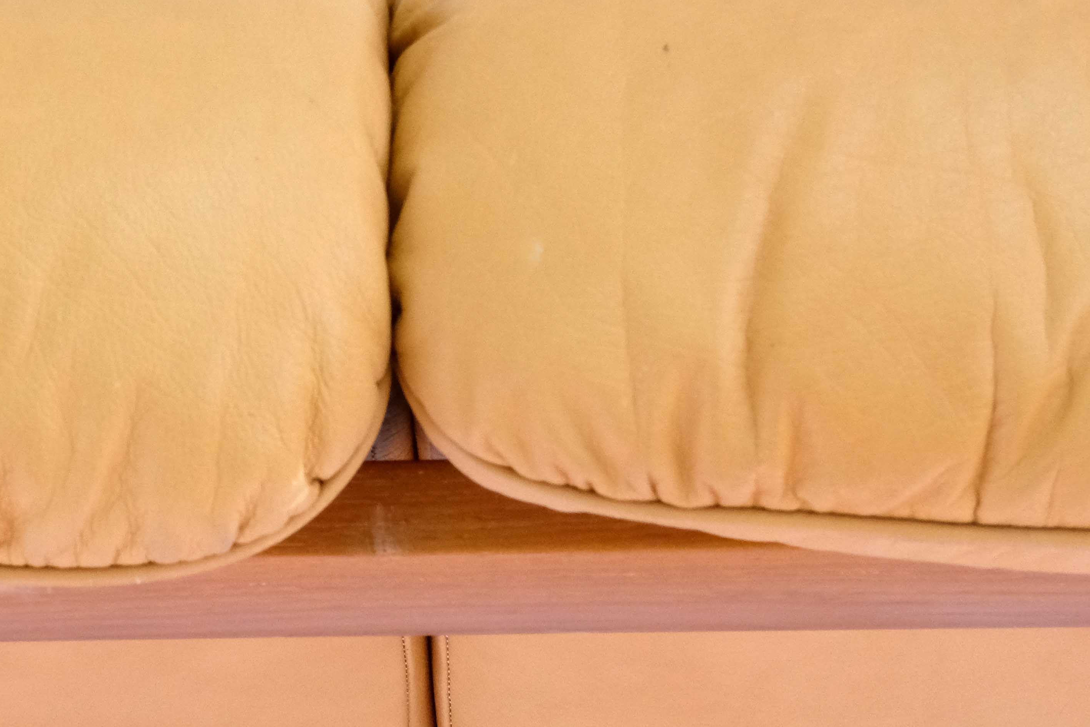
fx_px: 3391
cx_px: 246
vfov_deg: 12.1
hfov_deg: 18.1
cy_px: -2
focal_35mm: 112
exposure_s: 1/125
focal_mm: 35
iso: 2500
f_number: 11
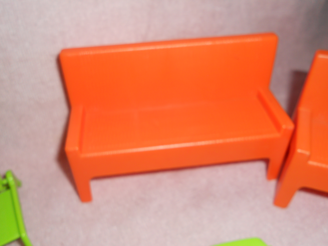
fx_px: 303
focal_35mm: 32
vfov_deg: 44.2
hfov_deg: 56.8
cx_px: 164
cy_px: 123
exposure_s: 1/25
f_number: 8.8
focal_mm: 5.8
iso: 80
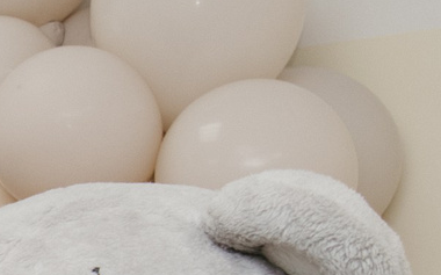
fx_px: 2643
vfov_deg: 5.8
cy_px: 603
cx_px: -636
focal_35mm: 220
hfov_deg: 8.6
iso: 160
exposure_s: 1/160
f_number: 4
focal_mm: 32
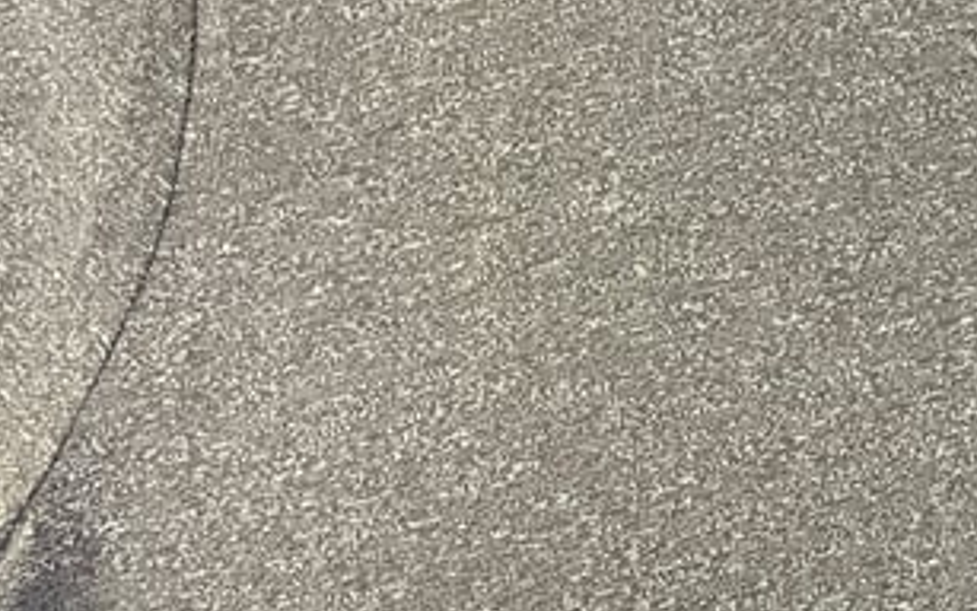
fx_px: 1838
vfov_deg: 18.5
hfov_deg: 26.9
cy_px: 51
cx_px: 1117
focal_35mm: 69
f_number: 1.6
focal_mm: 4.2
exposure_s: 1/60
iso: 320
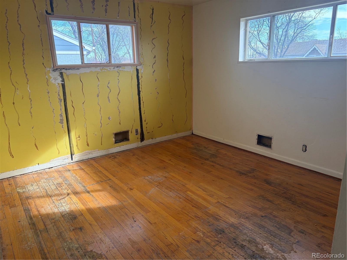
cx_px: 174
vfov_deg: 53.1
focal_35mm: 26
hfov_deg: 67.3
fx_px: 261
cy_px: 130
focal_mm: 5.96
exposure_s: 1/261
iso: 50
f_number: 1.6
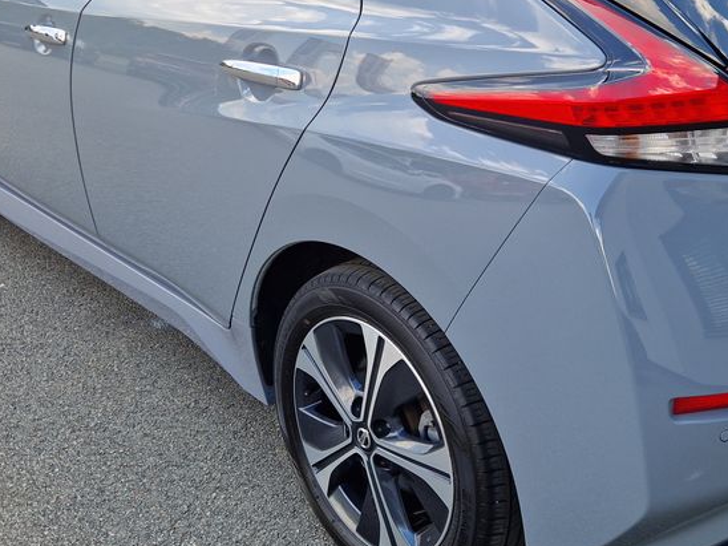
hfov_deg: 43.6
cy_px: 170
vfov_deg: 33.2
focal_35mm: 43
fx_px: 904
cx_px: 434
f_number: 1.8
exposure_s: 1/190
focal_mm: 5.4
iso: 50
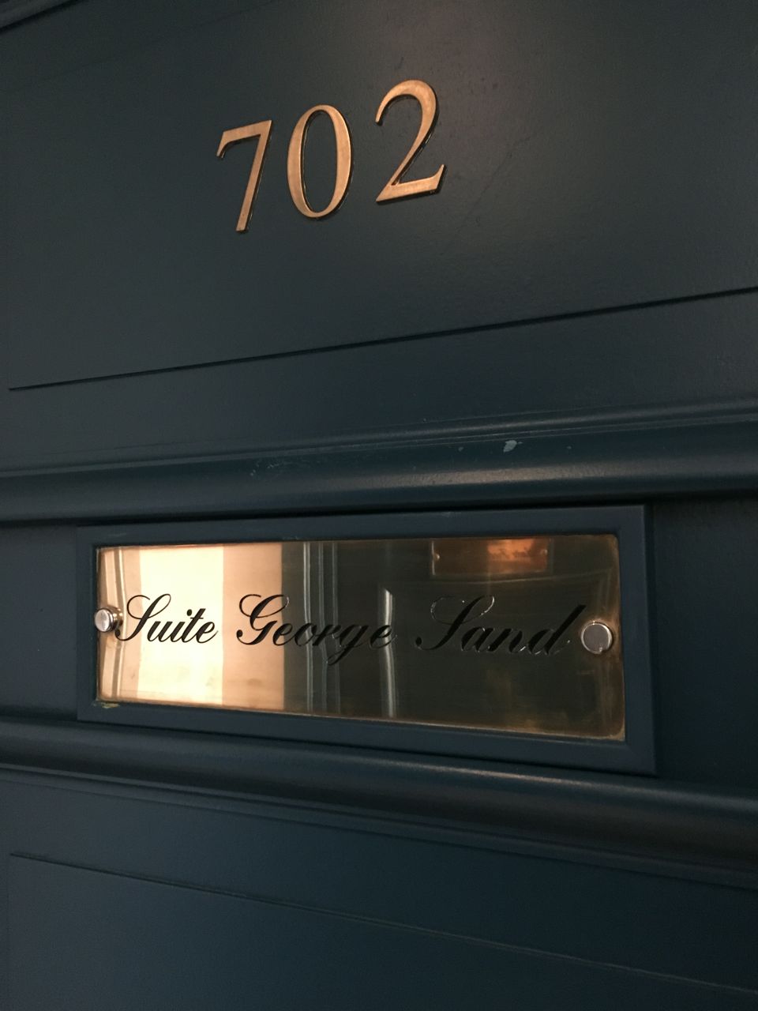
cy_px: 506
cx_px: 379
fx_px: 847
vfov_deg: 61.7
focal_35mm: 29
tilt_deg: +3.3
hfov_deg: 48.2
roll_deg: +1.6
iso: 400
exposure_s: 1/17
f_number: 2.2
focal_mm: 4.15
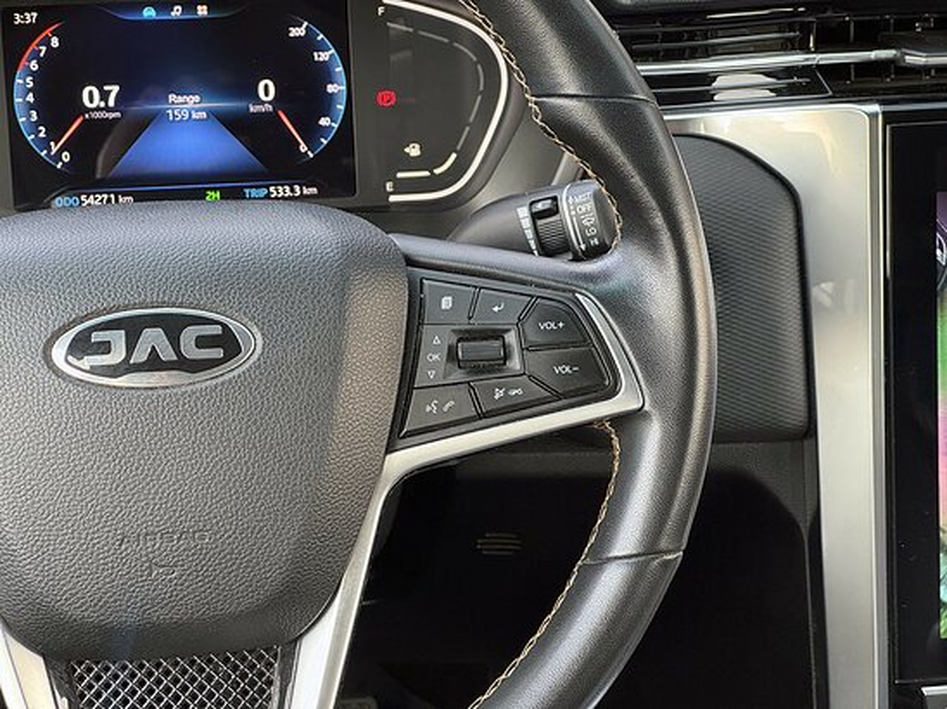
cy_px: 354
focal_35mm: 77
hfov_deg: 25.4
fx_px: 2105
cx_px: 474
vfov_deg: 19.1
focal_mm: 9
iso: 500
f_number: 2.8
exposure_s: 1/60
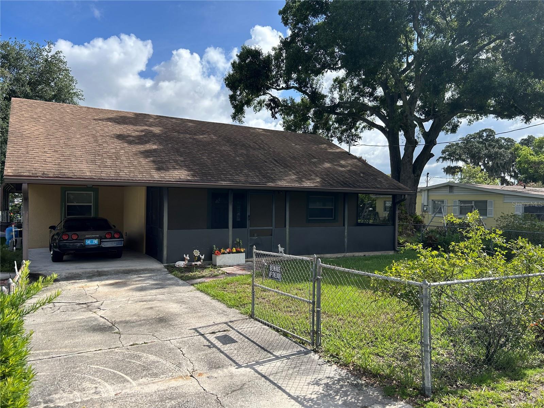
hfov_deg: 67.3
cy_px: 204
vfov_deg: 53.1
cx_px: 272
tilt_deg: -0.6
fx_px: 409
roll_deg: -0.5
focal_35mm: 26
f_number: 1.5
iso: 50
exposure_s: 1/3356
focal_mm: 5.7
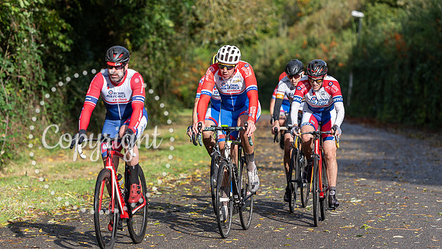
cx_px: 226
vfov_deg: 7.4
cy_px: 90
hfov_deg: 13.1
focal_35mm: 164
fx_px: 1920
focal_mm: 145
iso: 200
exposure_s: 1/1600
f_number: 3.5
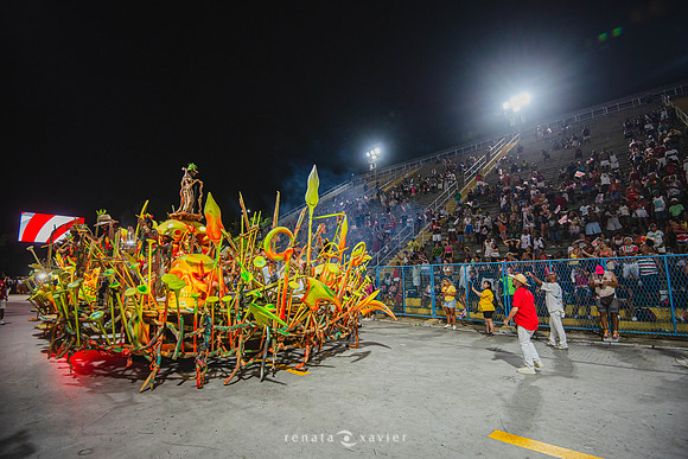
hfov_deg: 96.7
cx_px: 344
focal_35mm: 16
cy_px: 230
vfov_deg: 73.8
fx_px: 306
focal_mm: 16
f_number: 4
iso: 1600
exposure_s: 1/320
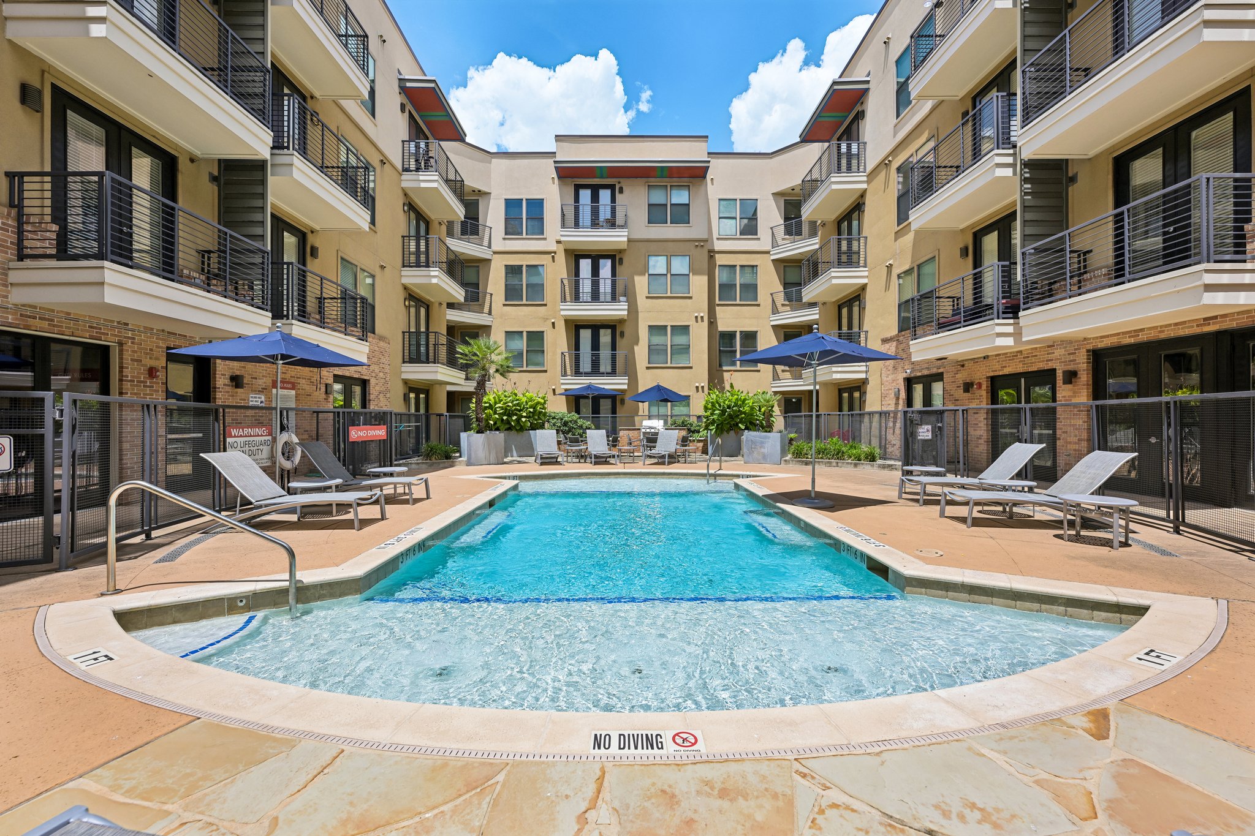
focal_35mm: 15
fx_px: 523
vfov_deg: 77.3
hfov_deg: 100.4
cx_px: 628
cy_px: 418
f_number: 5.6
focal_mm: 15
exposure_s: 1/750
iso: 100
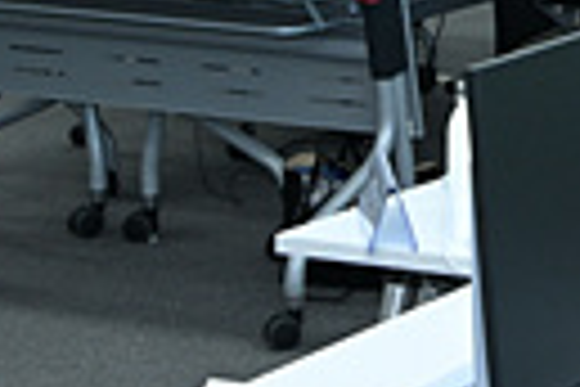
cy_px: -396
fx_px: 3045
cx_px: 1012
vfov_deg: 7.0
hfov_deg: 10.3
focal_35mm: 189
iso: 1600
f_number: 8
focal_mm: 38
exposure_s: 1/125
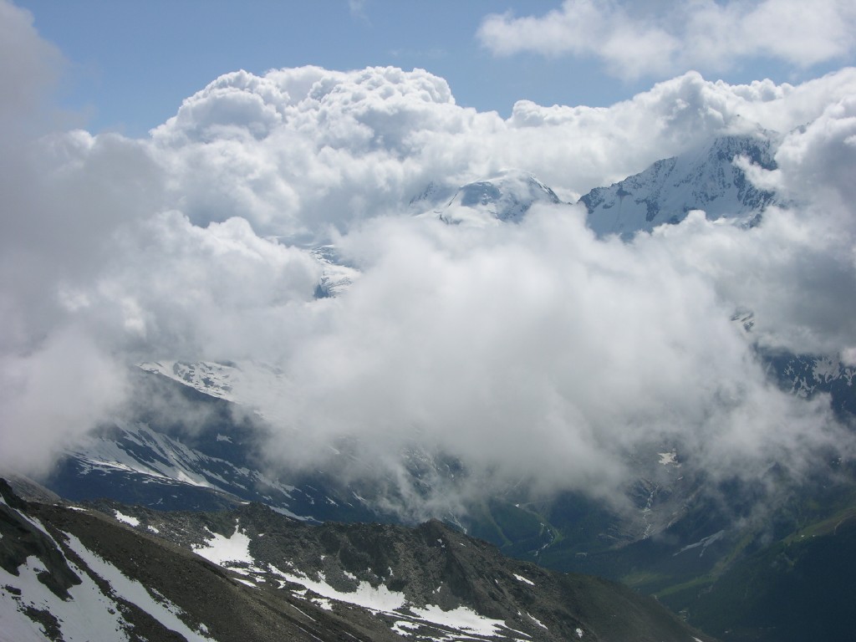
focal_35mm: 66
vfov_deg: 22.3
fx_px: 1632
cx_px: 428
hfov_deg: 29.4
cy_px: 321
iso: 50
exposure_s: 1/425
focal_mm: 16.8
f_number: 7.3
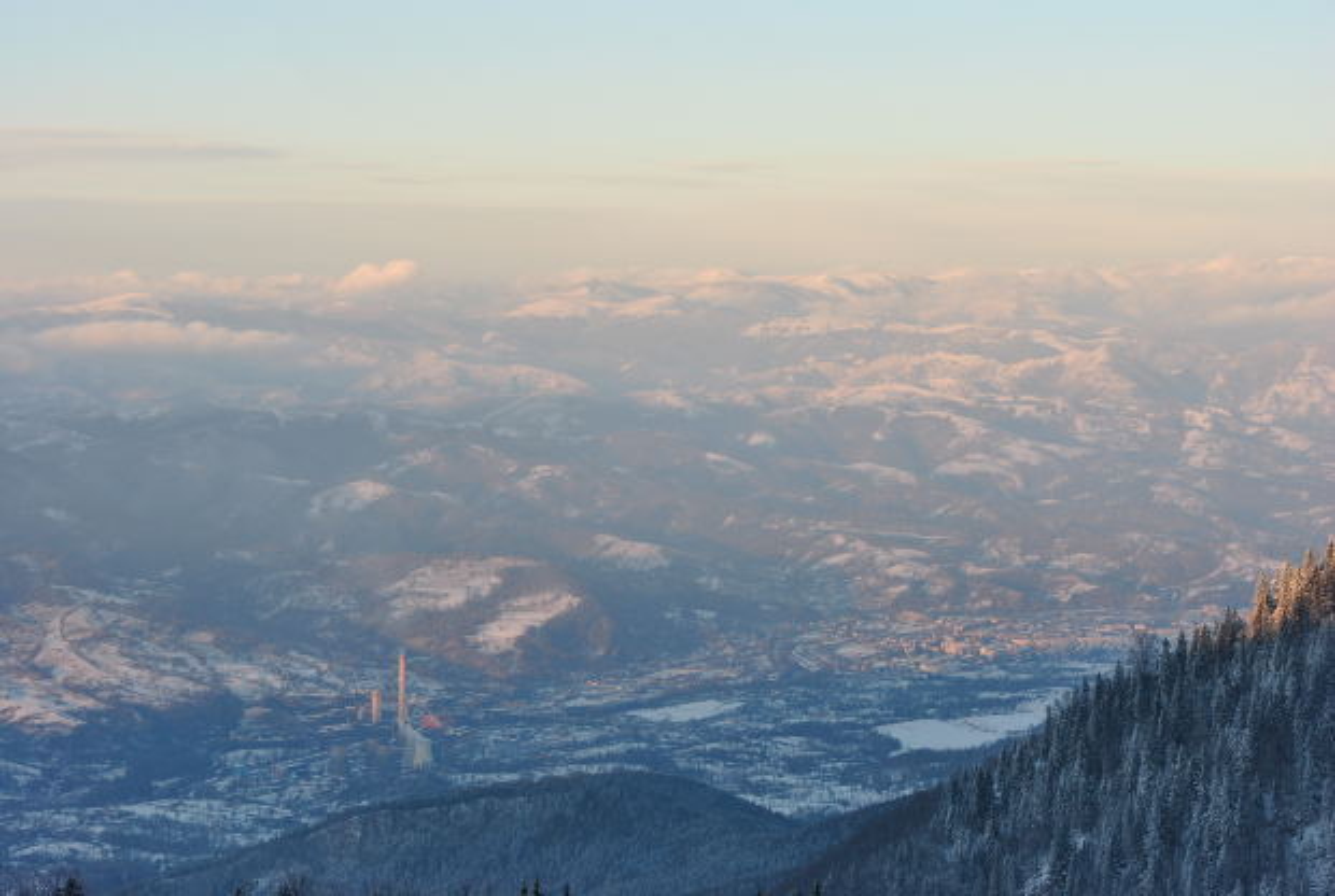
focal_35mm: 82
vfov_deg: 16.6
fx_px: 3065
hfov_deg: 24.6
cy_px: 448
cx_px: 668
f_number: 9
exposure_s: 1/160
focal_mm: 55
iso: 200
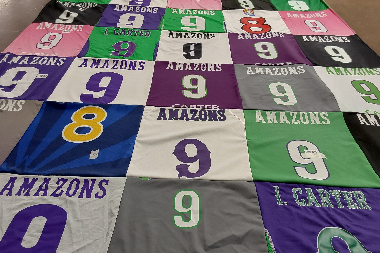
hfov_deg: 61.9
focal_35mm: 30
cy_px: 138
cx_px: 190
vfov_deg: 43.6
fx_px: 317
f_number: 1.9
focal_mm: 2.91
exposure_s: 1/60
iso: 80
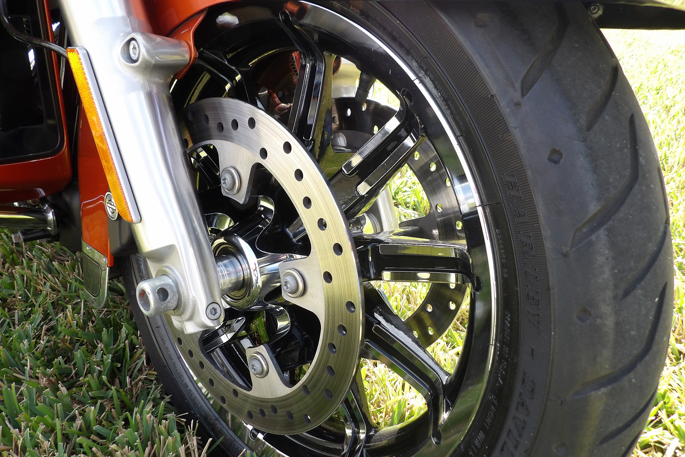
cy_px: 228
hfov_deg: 71.5
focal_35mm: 25
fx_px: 476
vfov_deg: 51.3
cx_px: 343
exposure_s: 1/117
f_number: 3.2
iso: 100
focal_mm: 4.3
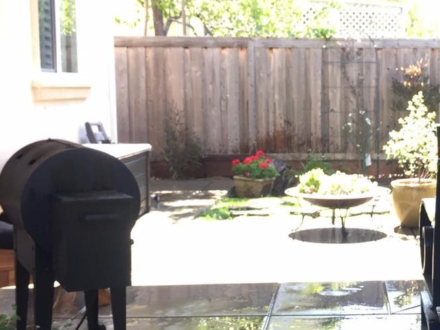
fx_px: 852
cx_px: 409
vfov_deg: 21.9
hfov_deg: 27.7
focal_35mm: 67
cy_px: 189
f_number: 2.2
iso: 50
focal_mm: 4.15
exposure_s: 1/120
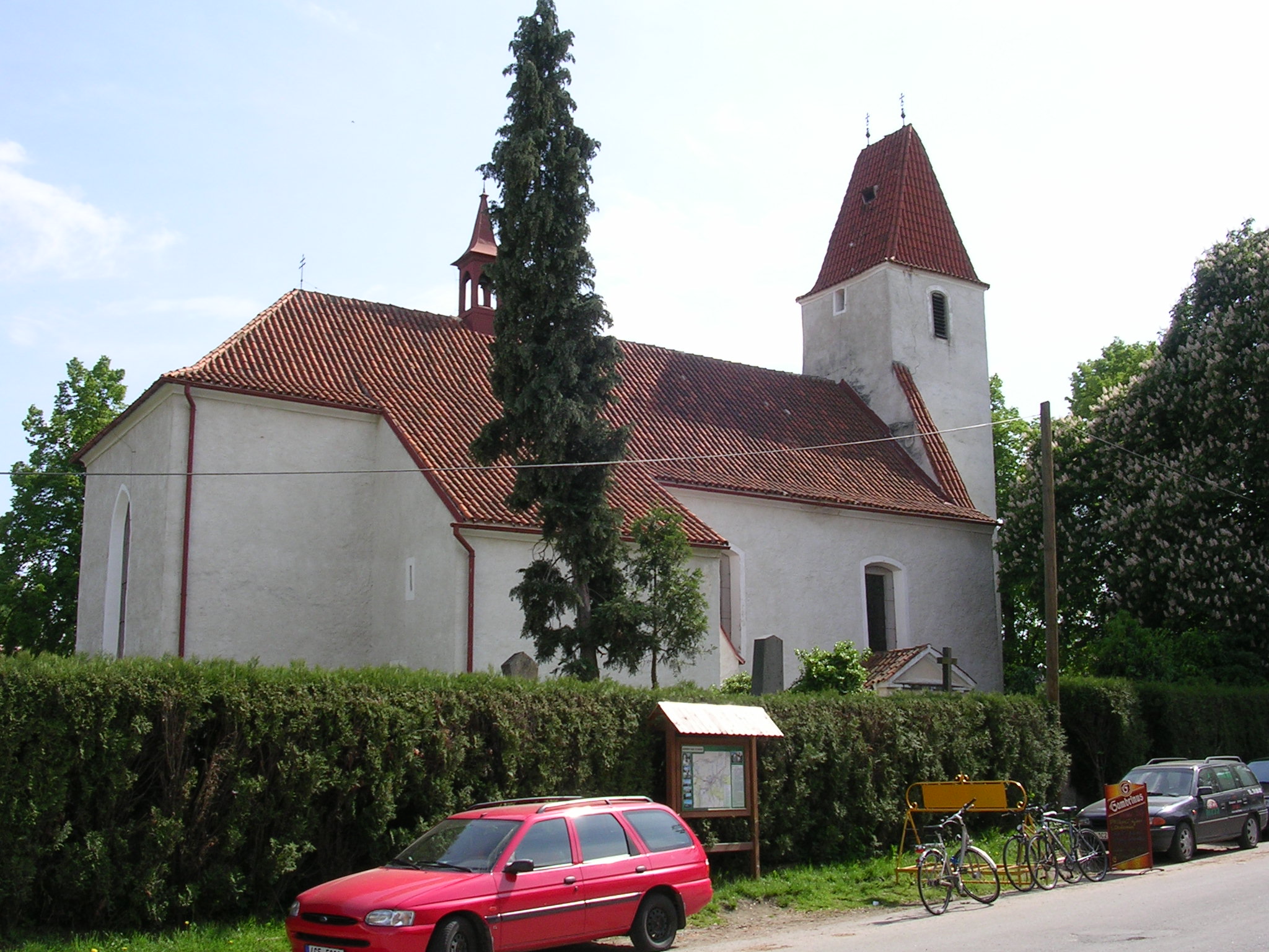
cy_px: 476
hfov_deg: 49.0
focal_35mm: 38
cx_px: 634
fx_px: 1393
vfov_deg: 37.7
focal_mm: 5.8
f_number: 5.6
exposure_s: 1/226
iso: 50
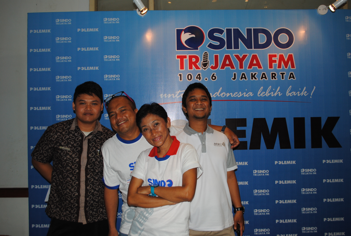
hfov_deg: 57.1
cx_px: 176
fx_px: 322
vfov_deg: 40.1
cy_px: 118
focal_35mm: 33
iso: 200
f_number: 4
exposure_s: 1/60
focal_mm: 22
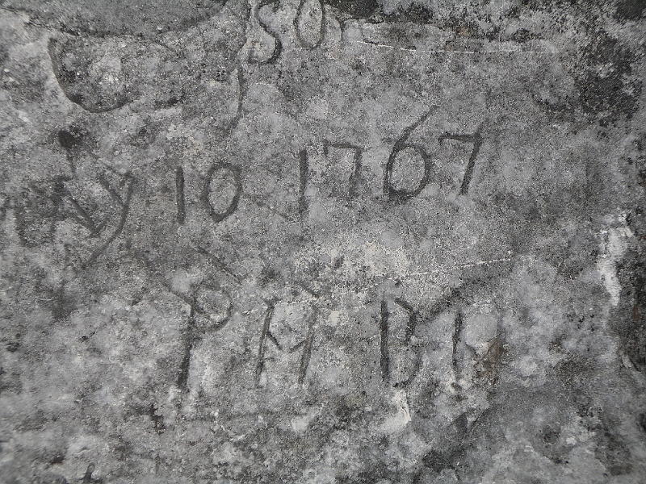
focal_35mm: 134
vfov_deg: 11.1
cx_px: 323
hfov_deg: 14.7
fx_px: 2501
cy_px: 242
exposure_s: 1/312
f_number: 4.2
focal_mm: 27.8
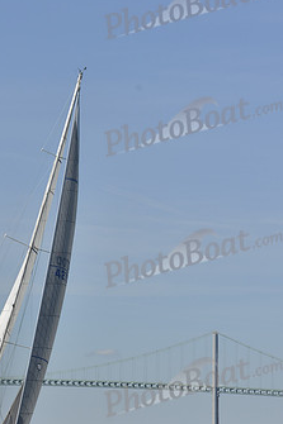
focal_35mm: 182
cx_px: 39
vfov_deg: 11.3
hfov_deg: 7.5
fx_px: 2148
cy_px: 208
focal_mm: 105
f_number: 10
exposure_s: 1/1250
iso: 280
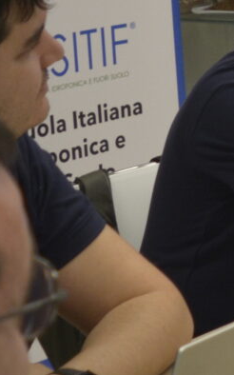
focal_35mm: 179
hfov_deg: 6.1
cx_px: 926
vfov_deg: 11.6
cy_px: 13
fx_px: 1828
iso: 500
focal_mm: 18
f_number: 3.5
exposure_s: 1/125
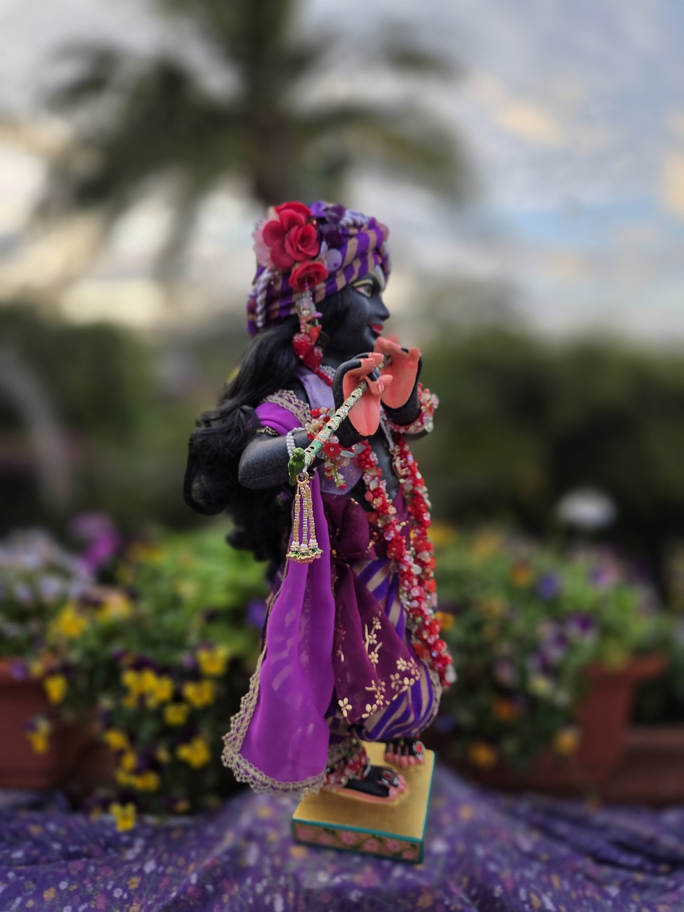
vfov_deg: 73.9
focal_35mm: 23
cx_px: 342
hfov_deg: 58.9
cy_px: 456
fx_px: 606
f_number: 1.8
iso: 80
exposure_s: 1/1111
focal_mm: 5.4
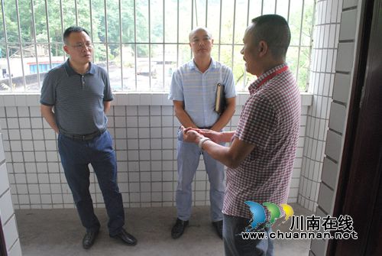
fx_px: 287
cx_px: 191
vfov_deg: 48.1
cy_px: 128
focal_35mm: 27
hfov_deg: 67.3
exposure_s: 1/160
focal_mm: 18
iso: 1600
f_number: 6.3
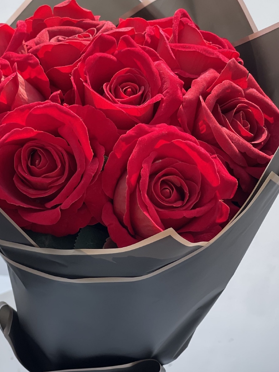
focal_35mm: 108
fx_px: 1160
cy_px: 130
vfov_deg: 18.2
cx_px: 109
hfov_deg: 13.7
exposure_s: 1/699
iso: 20
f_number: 2.2
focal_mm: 7.5
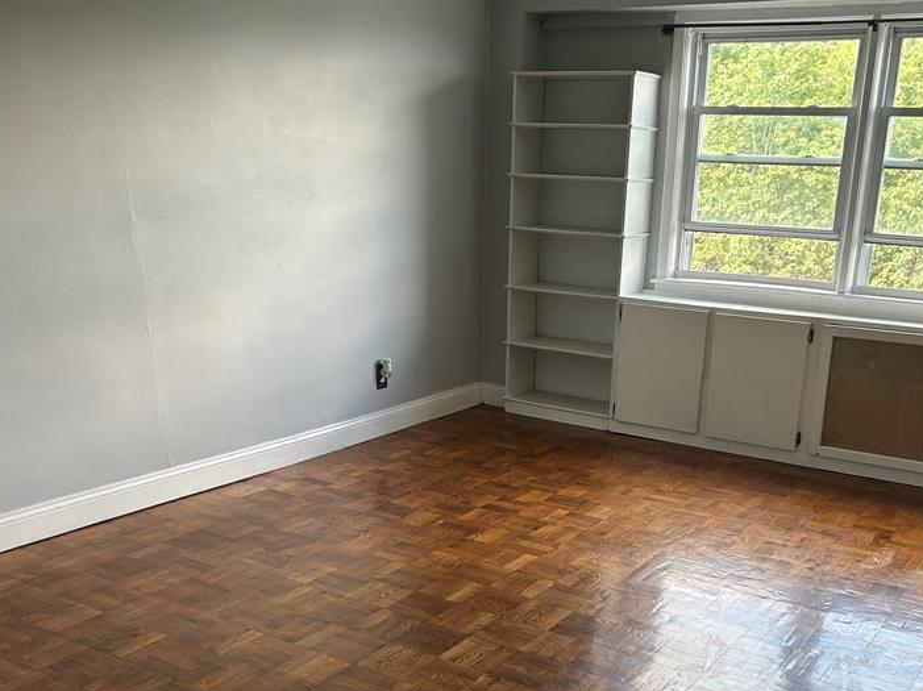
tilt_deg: -18.2
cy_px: 484
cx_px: 537
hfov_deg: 48.8
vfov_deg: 37.1
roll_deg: -2.6
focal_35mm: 38
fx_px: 1013
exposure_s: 1/120
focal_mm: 5.7
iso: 80
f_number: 1.5
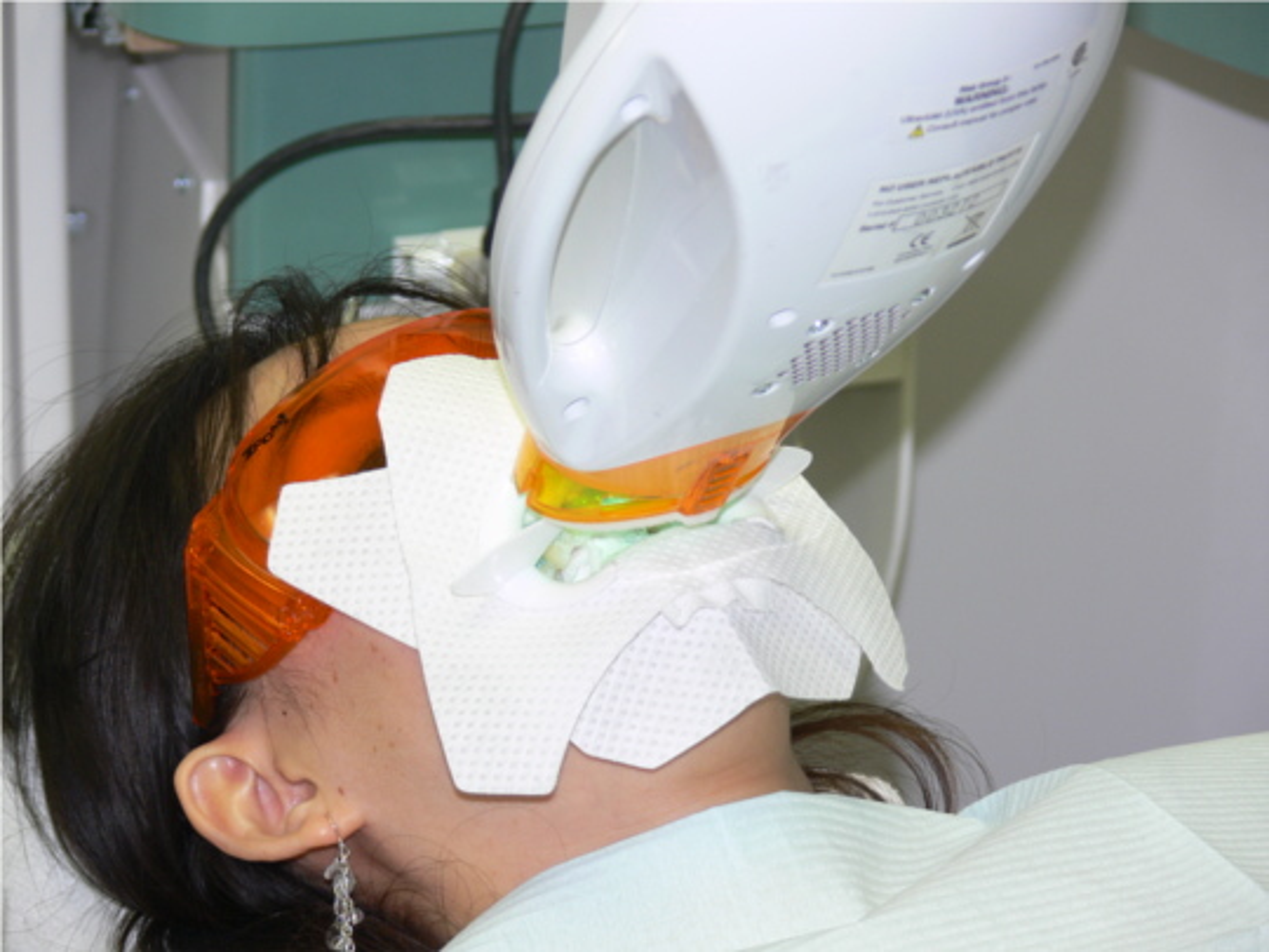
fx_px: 5829
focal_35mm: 159
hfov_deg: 12.4
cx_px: 634
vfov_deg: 9.3
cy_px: 476
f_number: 3.6
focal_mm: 33.6
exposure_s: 1/30
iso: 80
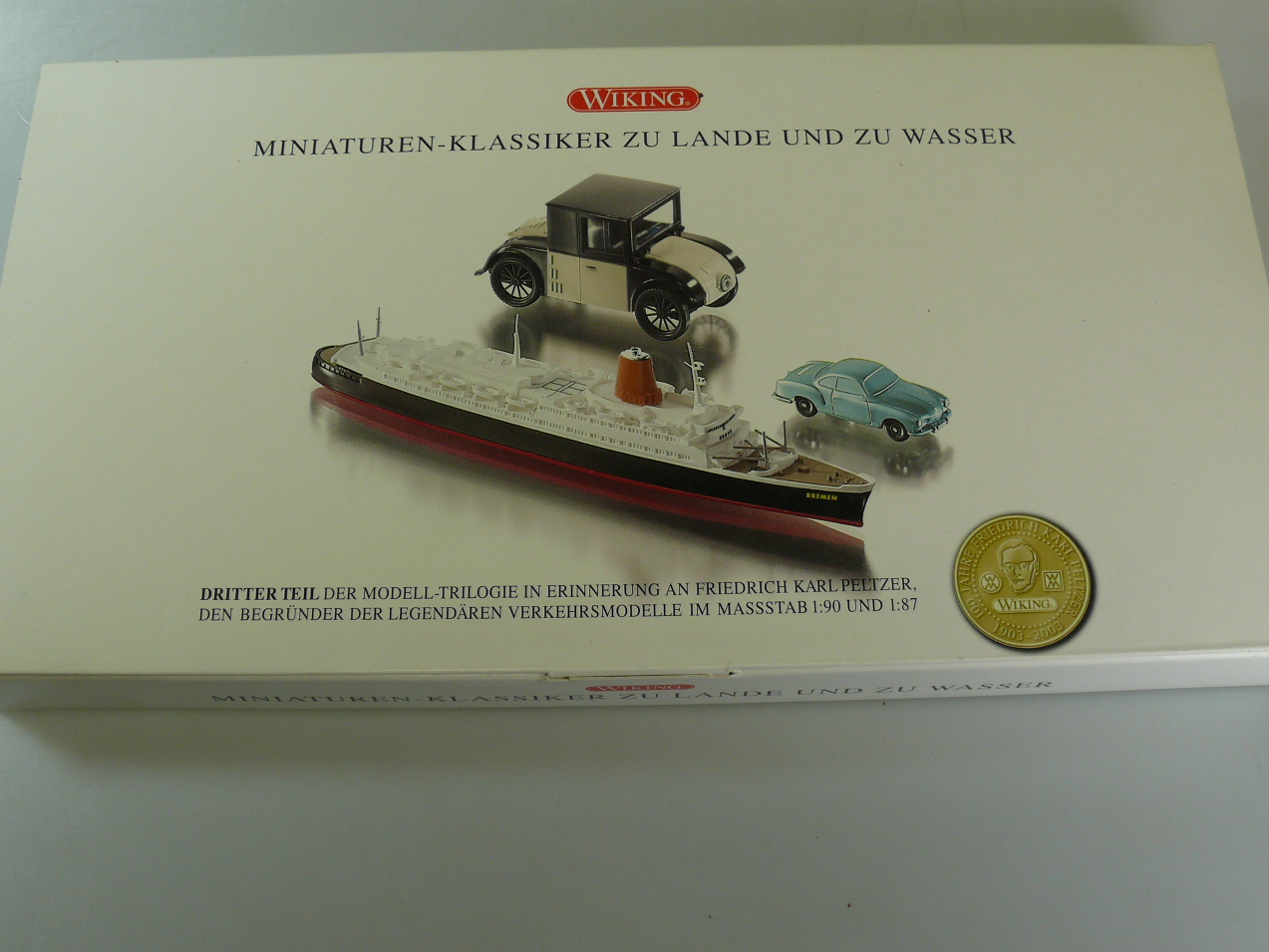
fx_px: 1613
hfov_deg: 42.9
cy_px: 360
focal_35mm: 44
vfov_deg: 32.7
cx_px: 661
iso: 100
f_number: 4
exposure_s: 1/125
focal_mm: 7.4
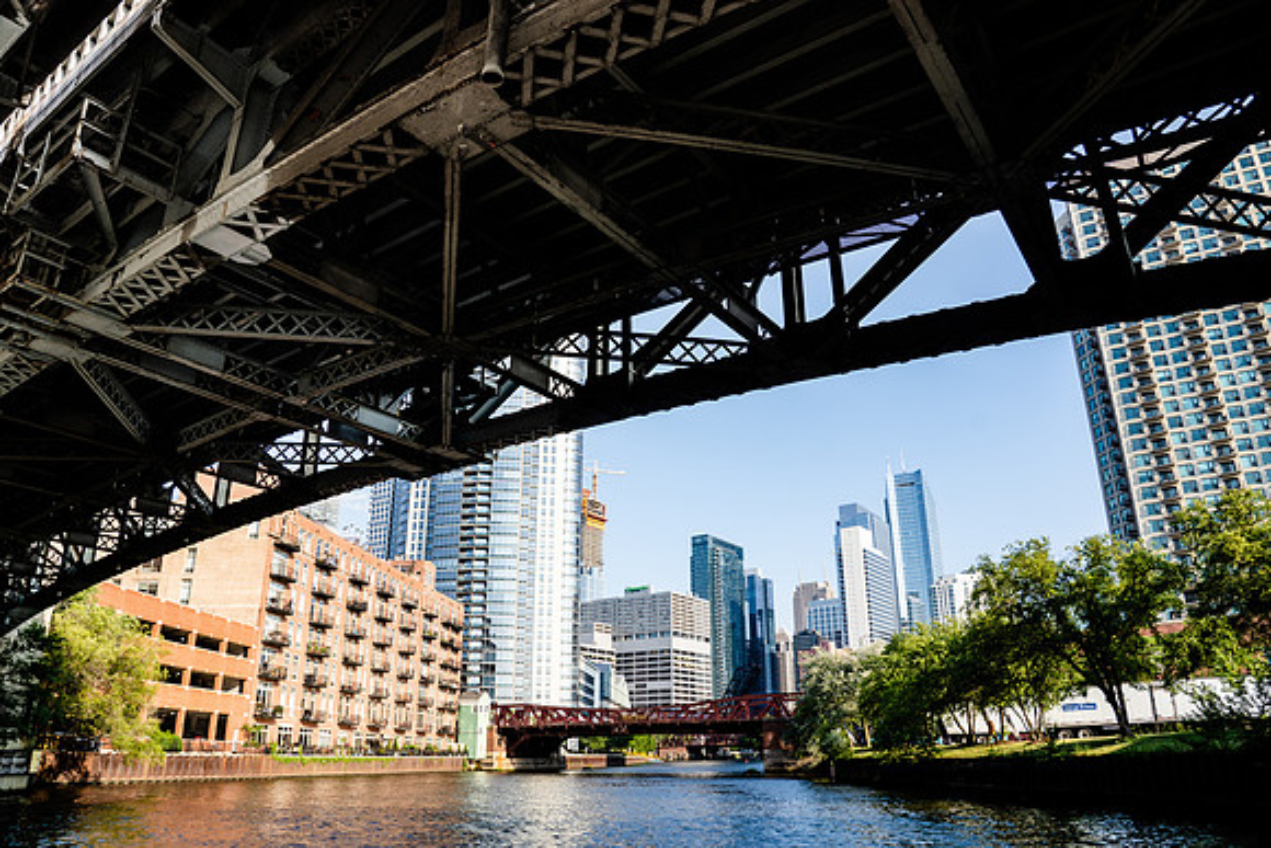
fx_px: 847
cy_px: 424
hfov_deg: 73.7
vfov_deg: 53.2
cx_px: 636
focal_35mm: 24
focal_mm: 24
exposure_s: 1/250
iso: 125
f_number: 5.6
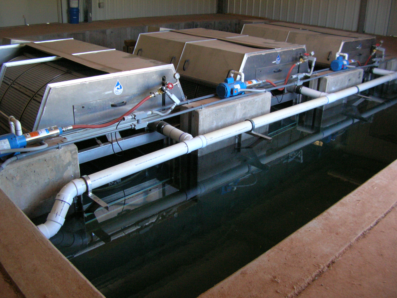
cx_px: 198
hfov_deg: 52.6
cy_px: 149
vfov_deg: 40.7
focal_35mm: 35
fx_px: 401
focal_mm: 5.8
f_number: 2.8
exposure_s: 1/91.2
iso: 200
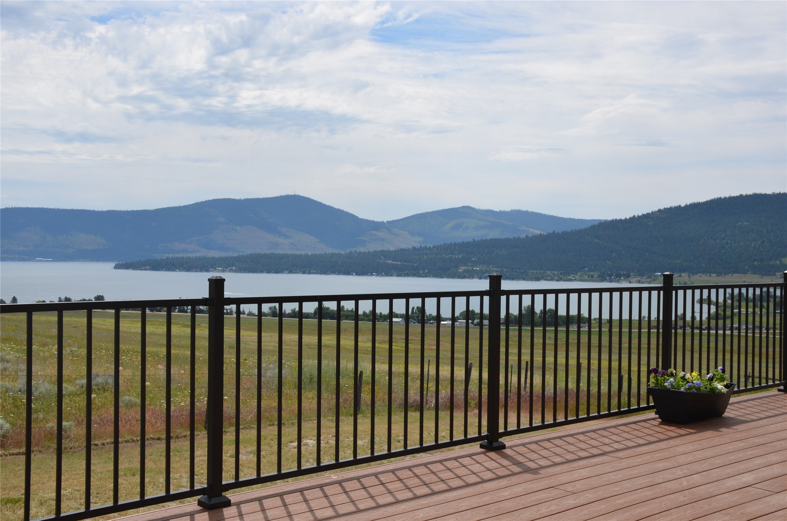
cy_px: 260
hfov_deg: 49.6
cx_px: 394
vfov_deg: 34.1
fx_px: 851
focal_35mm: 39
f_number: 10
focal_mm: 26
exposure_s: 1/250
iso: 100
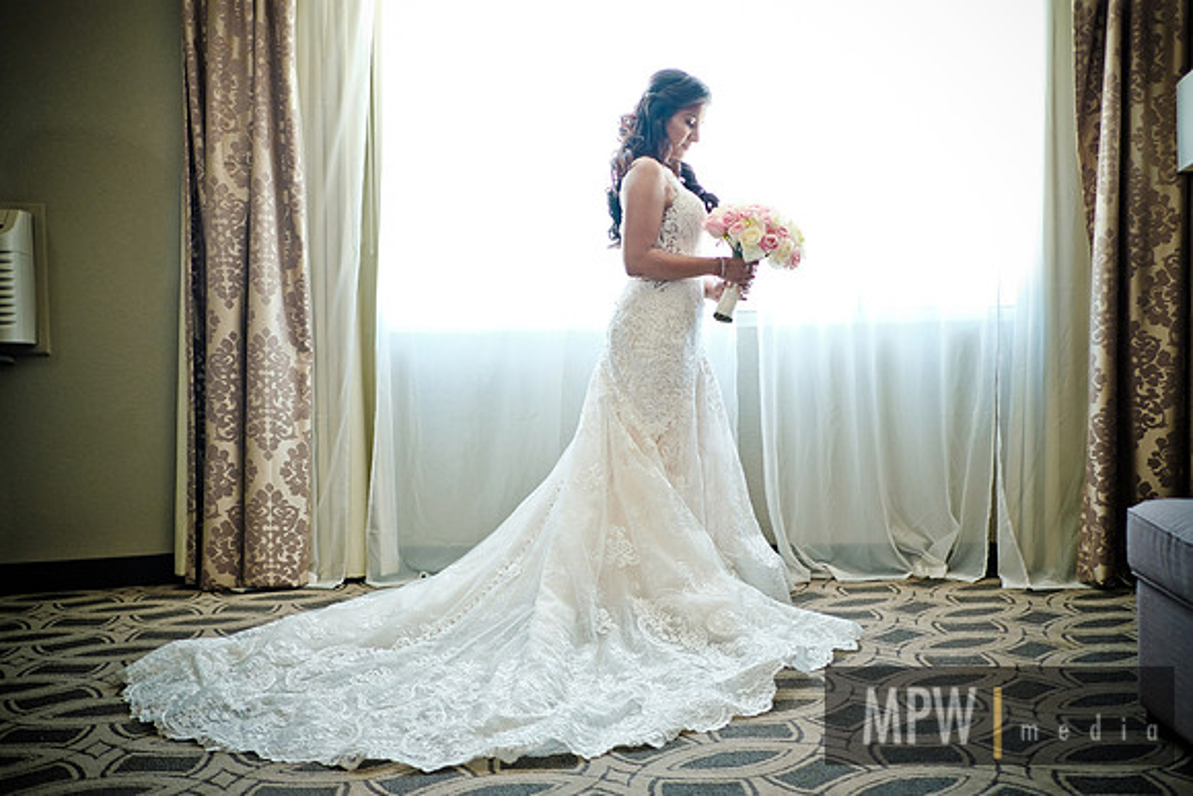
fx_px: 1192
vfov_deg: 36.9
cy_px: 398
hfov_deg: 53.2
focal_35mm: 36
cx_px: 596
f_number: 2
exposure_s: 1/125
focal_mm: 23
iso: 250
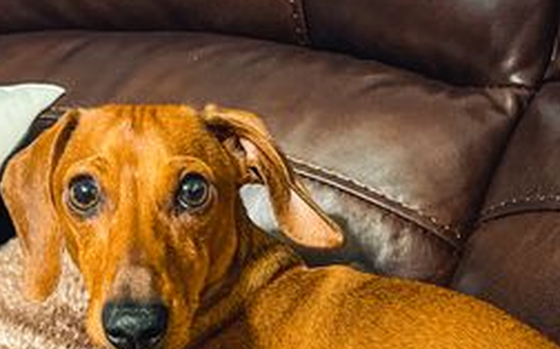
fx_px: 854
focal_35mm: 56
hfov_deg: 36.3
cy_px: 309
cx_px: 293
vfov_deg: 22.6
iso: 640
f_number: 1.5
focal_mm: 5.7
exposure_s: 1/30
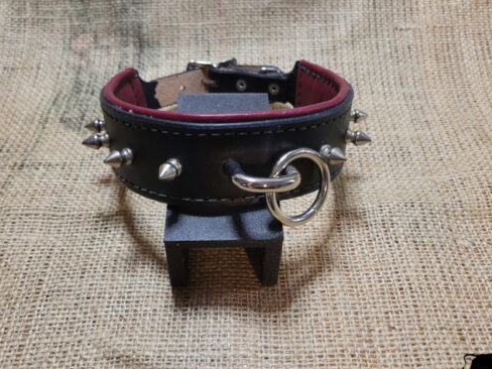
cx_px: 250
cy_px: 173
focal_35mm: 32
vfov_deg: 44.1
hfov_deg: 56.8
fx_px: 455
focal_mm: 5.4
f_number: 1.8
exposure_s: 1/40
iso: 640
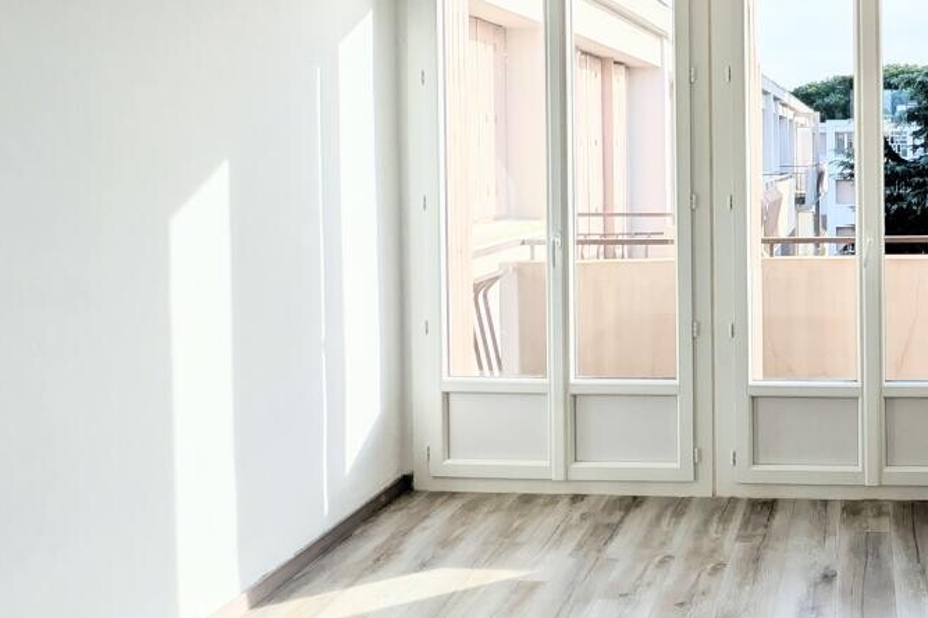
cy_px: 161
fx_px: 927
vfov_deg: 36.1
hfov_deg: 49.0
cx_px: 786
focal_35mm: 36
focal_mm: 2.02
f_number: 1.7
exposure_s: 1/1580
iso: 39
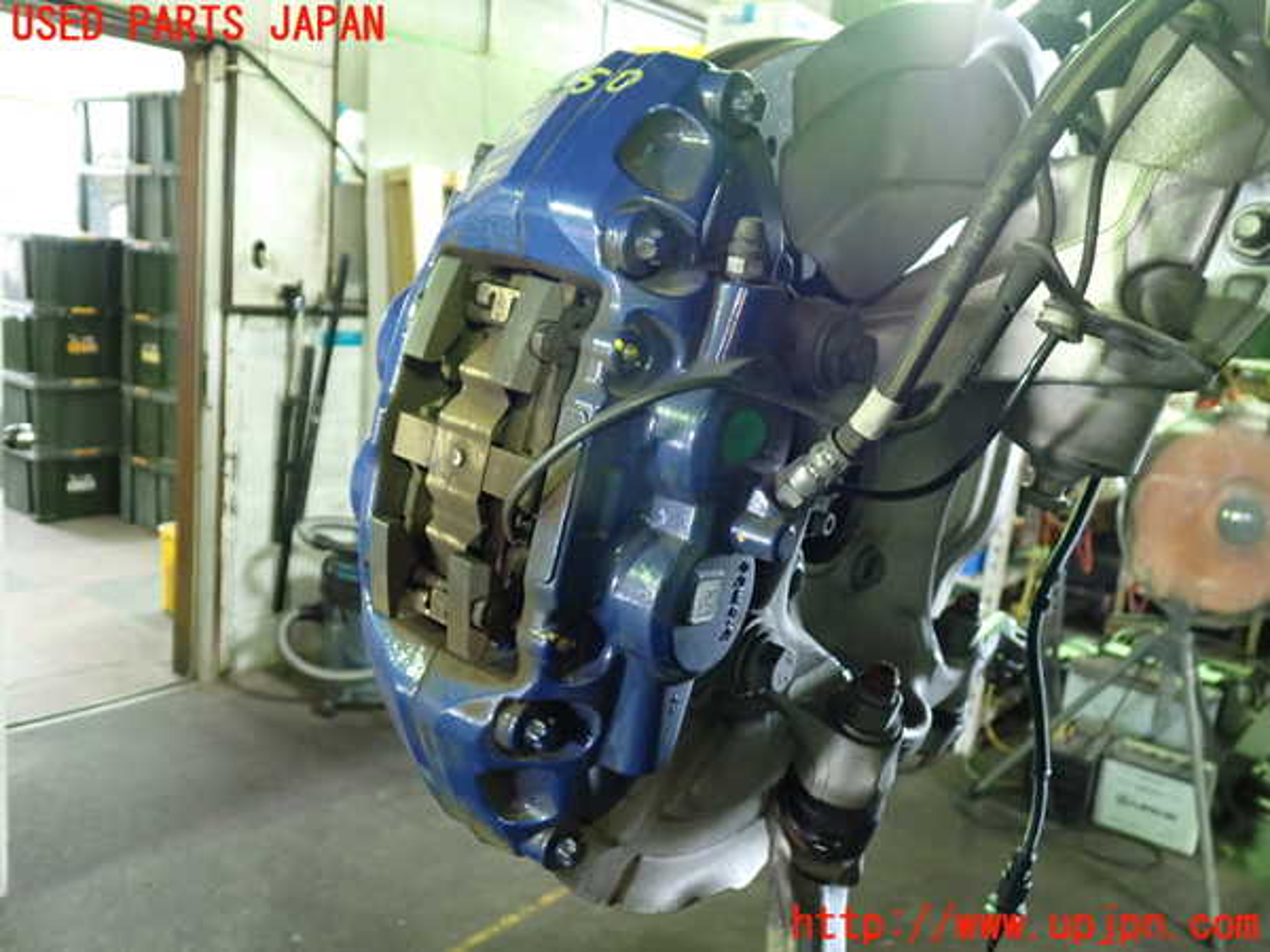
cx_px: 635
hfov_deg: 60.0
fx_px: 1101
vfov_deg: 46.8
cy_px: 476
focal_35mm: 30
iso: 800
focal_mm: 5.4
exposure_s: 1/25
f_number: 2.3
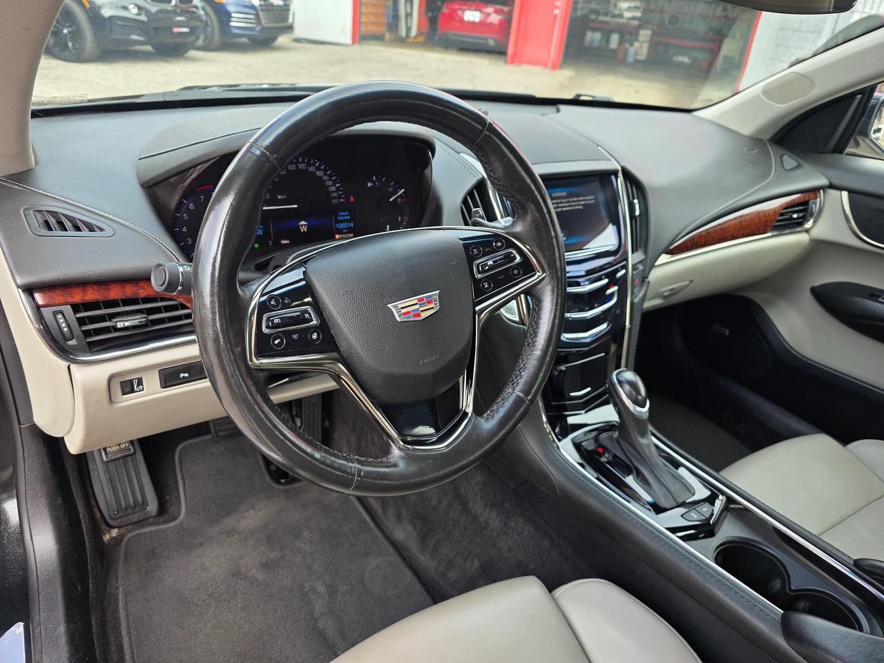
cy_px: 332
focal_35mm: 23
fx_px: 587
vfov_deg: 58.9
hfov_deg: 73.9
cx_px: 442
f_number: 1.7
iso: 32
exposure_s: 1/180
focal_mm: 6.3
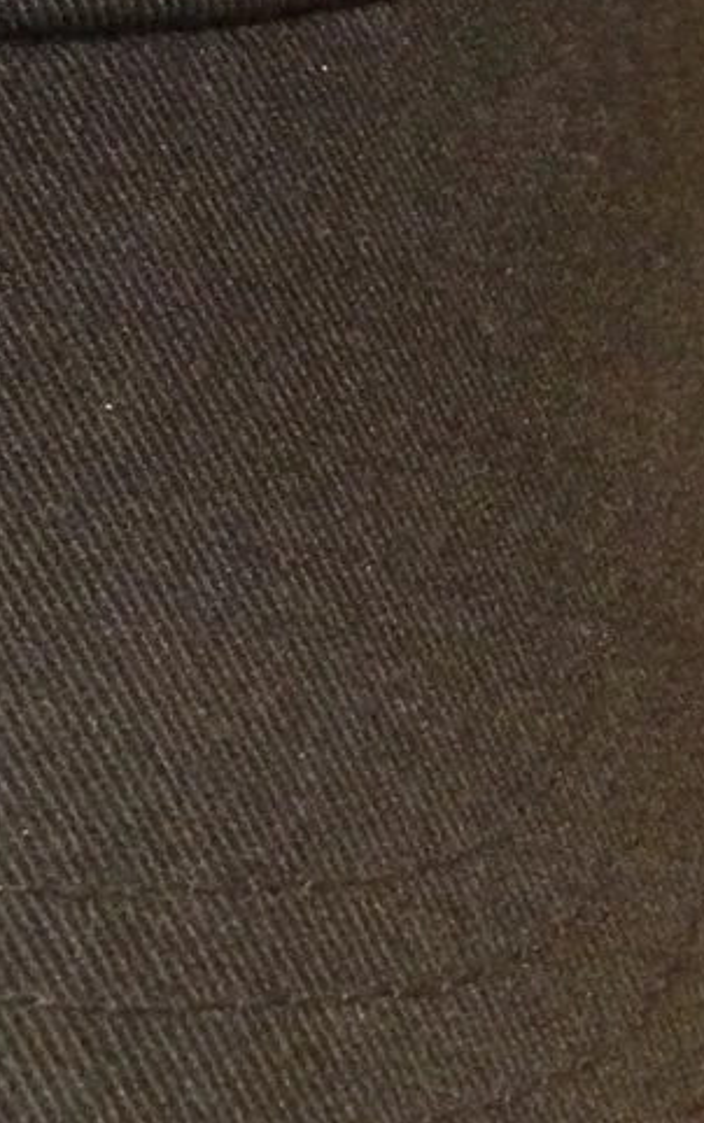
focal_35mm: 116
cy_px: -123
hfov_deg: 10.8
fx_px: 3555
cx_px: -457
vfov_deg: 17.3
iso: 400
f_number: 2.4
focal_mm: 4.12
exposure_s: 1/15
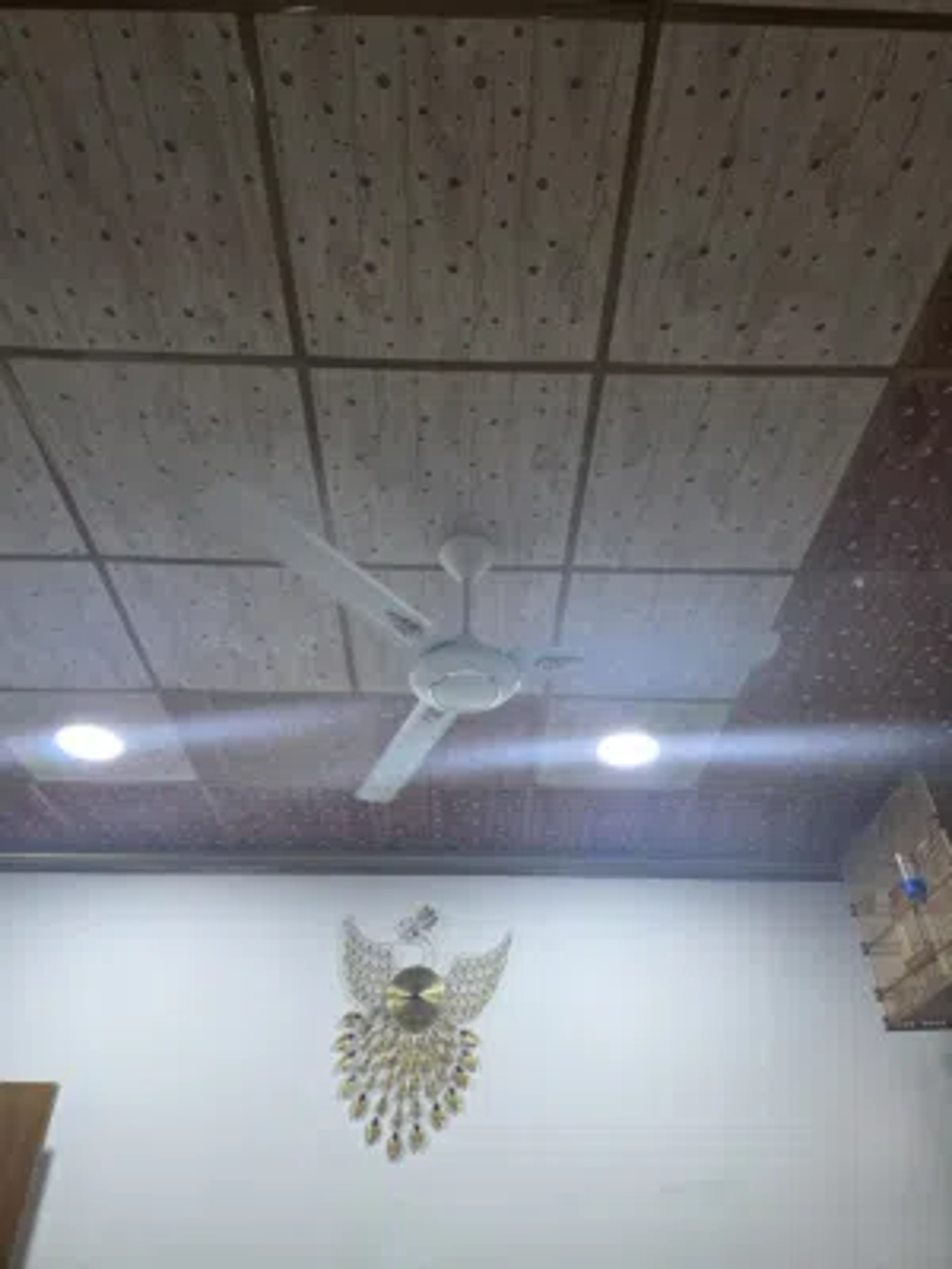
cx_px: 476
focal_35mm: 23
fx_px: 843
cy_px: 634
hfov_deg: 58.9
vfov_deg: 73.9
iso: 200
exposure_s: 1/100
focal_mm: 6.3
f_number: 1.7
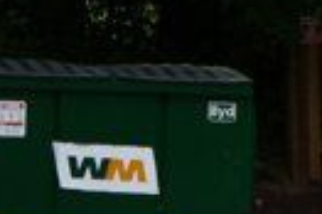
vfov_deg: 2.5
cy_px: 336
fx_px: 4895
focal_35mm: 548
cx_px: 705
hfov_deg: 3.7
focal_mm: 75
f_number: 9
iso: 100
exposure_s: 1/320
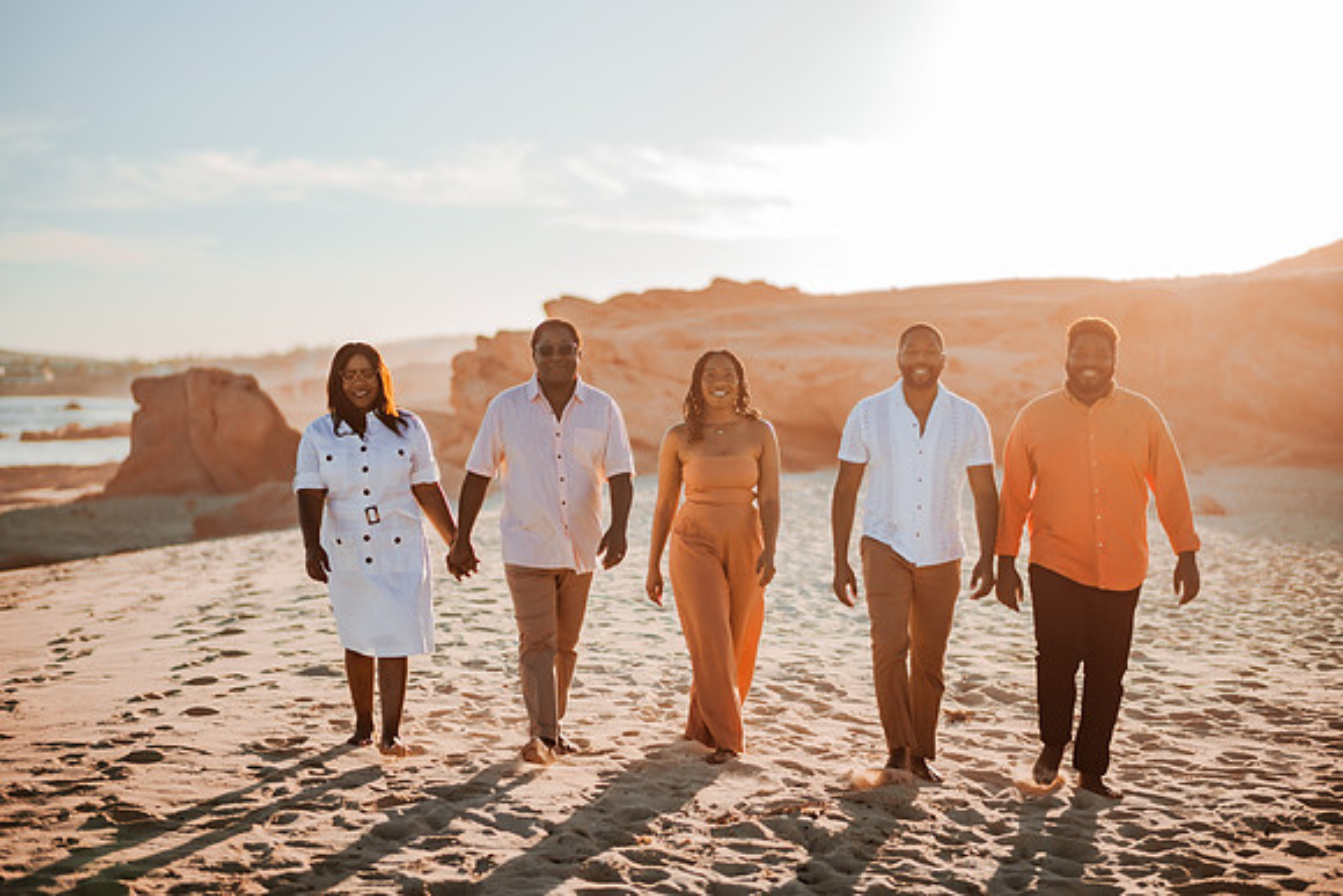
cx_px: 672
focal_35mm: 58
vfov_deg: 23.4
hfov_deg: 34.5
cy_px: 448
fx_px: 2164
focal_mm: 58
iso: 80
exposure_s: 1/5000
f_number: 1.8
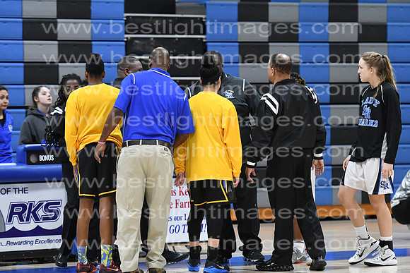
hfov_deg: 9.5
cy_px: 136
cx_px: 205
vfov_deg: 6.3
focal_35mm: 218
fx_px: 2478
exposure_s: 1/640
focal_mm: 145
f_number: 3.5
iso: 5000
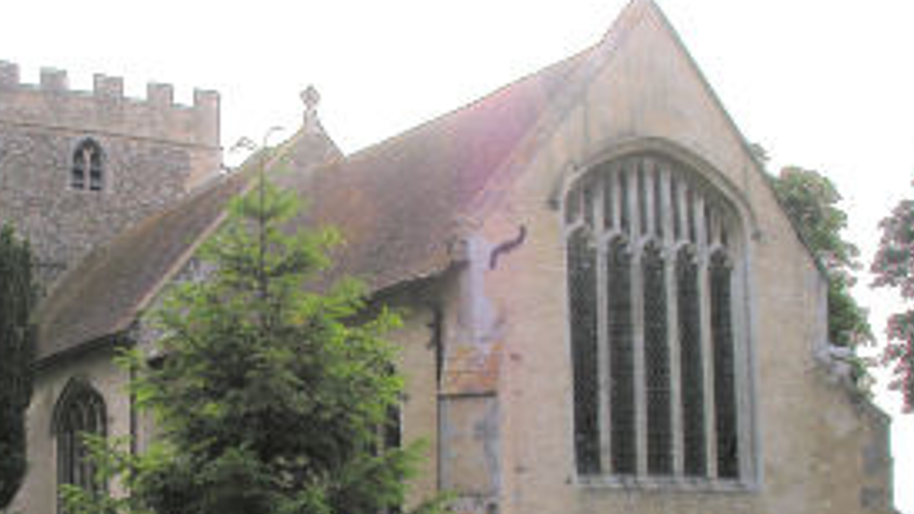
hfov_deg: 32.4
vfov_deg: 18.5
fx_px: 1551
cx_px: 264
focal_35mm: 64
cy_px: 472
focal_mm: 8.9
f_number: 5
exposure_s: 1/122
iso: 50
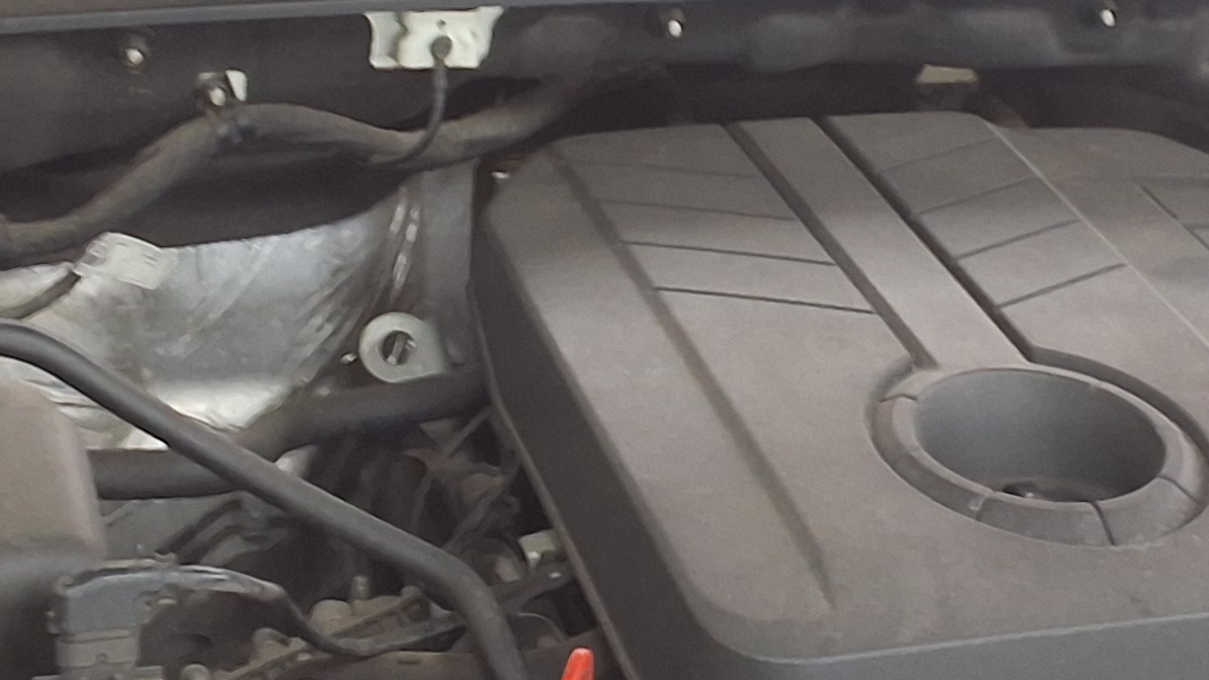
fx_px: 3109
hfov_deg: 21.8
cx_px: 900
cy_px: 171
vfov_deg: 12.4
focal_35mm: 97
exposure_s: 1/40
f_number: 1.9
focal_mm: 2.91
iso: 50
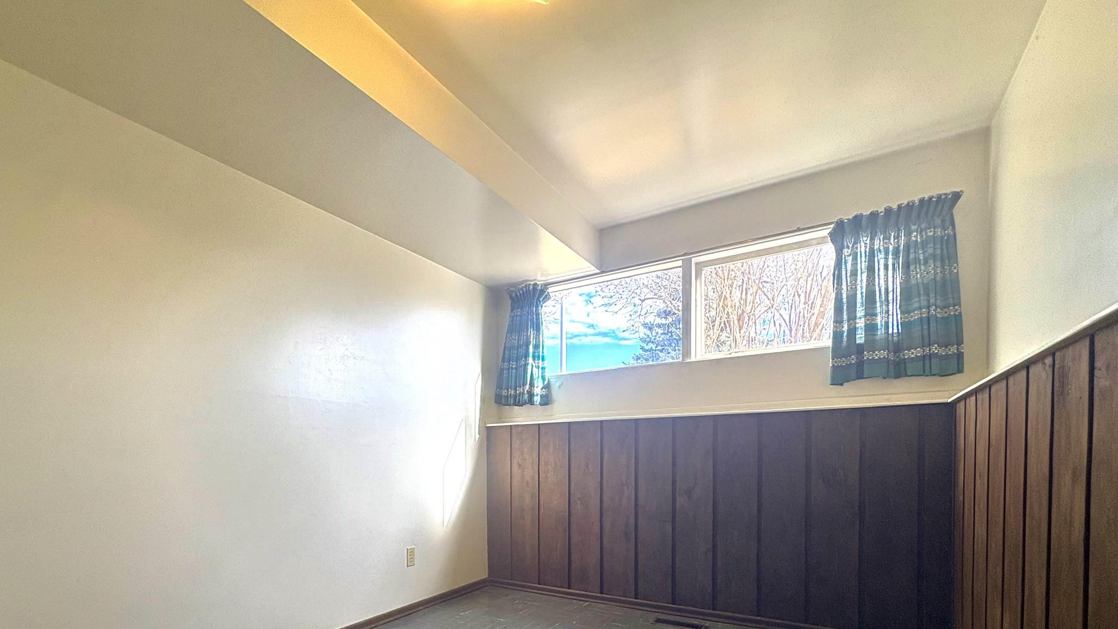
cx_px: 488
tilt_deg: -1.4
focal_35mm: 18
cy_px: 472
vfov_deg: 57.9
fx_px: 534
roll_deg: +0.8
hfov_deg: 92.2
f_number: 2.2
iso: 50
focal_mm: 2.22
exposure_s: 1/138
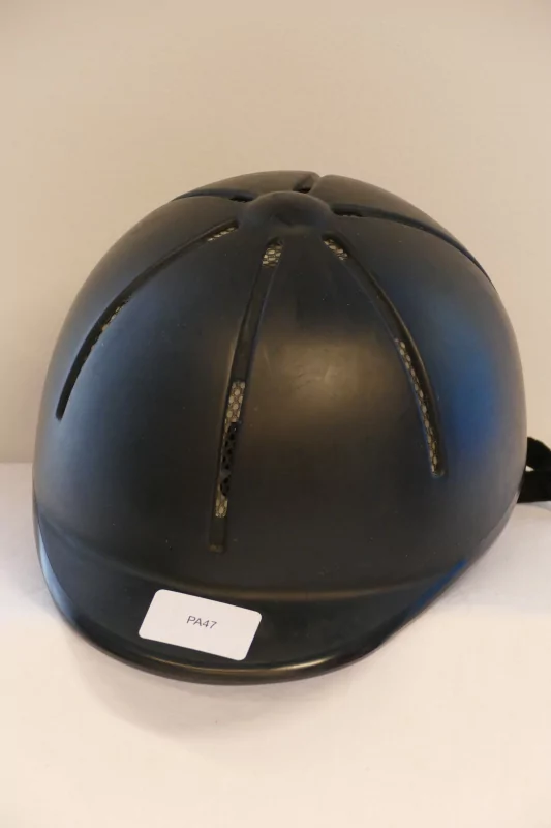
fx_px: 3537
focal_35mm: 154
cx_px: 276
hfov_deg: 8.9
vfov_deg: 13.3
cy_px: 414
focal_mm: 56.08
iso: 1600
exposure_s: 1/80
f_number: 3.9
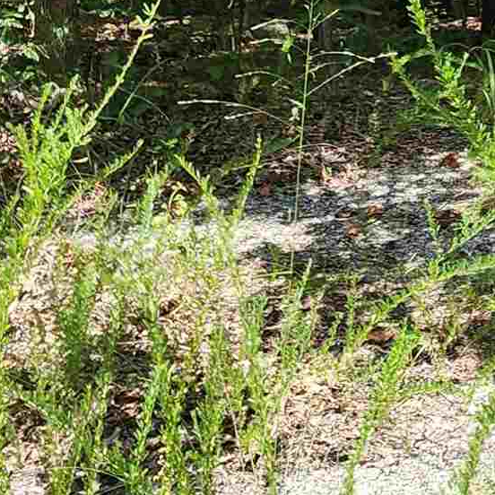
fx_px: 1035
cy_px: -48
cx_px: 597
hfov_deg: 24.3
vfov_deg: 25.0
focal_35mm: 64
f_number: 2.2
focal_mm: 2.2
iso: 50
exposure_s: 1/499
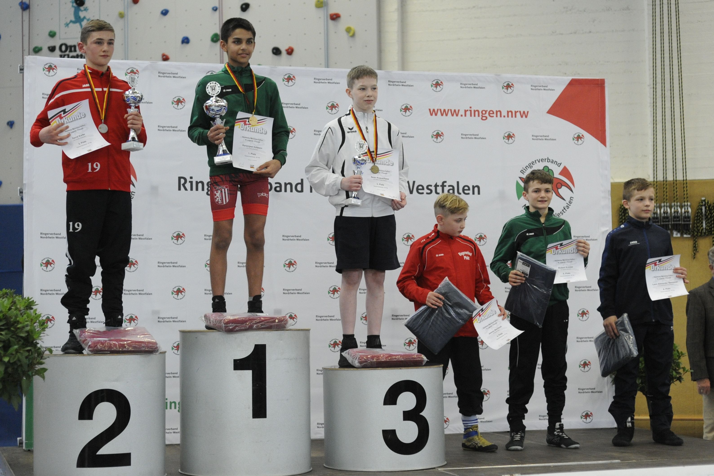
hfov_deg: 39.6
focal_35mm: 50
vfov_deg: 27.0
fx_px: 992
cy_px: 238
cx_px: 357
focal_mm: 50
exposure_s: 1/2000
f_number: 2.8
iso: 3200
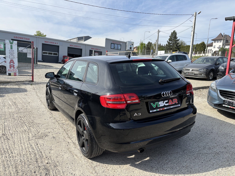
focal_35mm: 26
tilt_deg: -6.8
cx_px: 118
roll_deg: -4.7
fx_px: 177
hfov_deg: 67.3
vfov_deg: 53.1
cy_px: 88
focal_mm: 5.96
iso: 50
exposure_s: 1/2105
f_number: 1.6
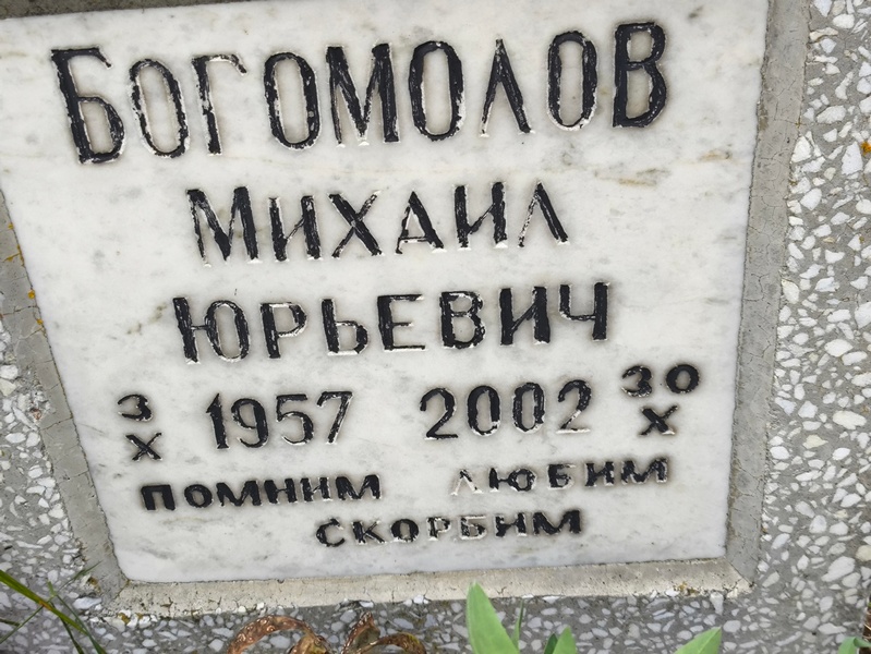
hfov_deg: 38.2
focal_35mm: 50
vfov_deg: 29.1
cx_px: 436
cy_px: 327
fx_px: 1259
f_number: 1.7
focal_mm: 4.71
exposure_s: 1/120
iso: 80
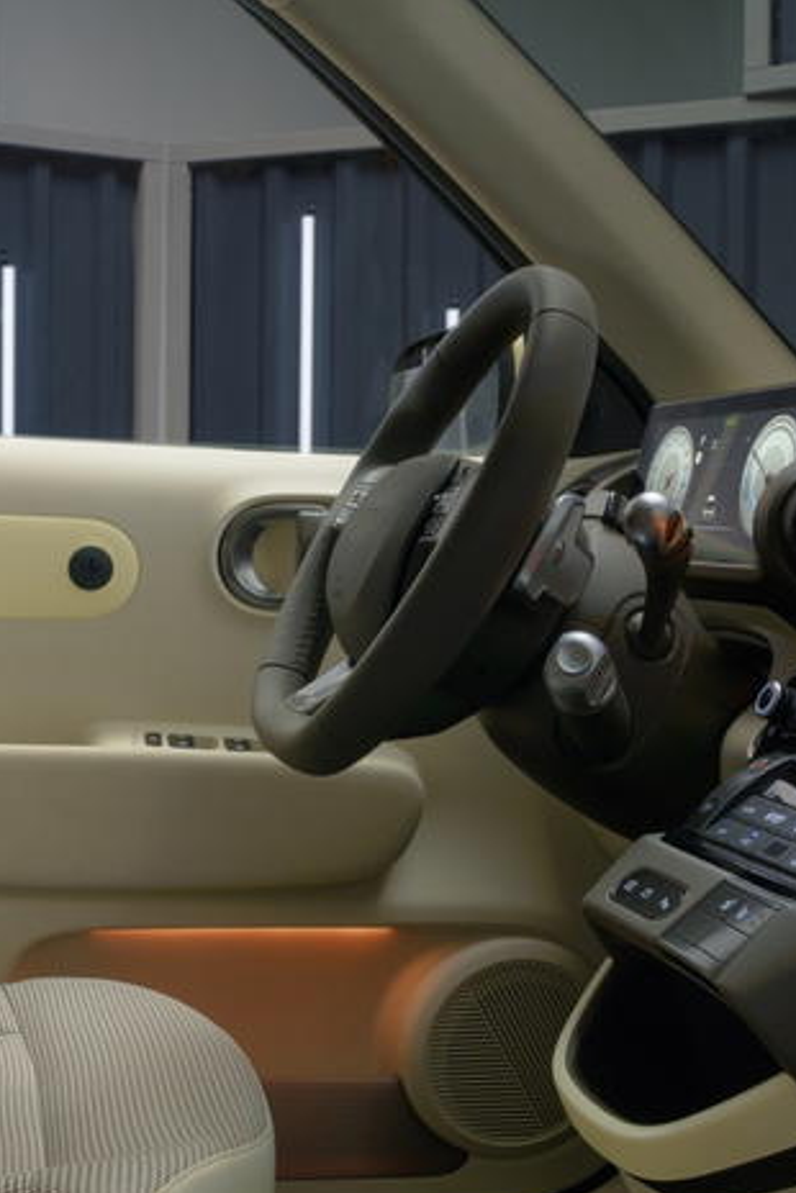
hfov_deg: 24.2
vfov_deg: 36.2
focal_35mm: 55
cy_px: 579
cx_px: 151
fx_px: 1824
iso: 50
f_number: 10
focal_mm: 20
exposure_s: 1.6
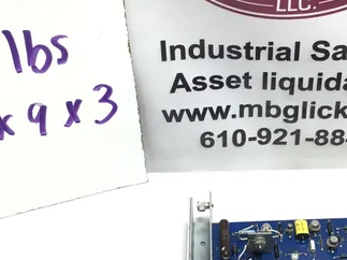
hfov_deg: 26.9
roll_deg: +0.9
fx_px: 721
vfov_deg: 20.4
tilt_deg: -38.3
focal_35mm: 72
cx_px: 229
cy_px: 156
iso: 32
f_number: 2.4
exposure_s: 1/120
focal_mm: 3.3
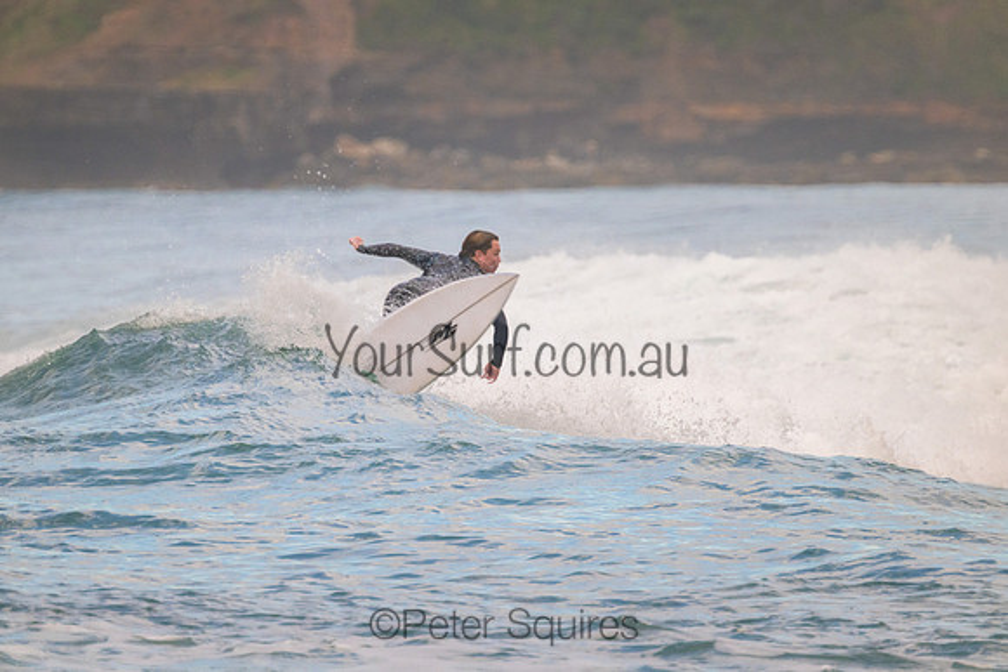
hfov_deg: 2.6
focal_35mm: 800
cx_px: 504
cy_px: 336
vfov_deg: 1.7
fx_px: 22404
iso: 2000
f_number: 11
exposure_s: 1/640
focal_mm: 800
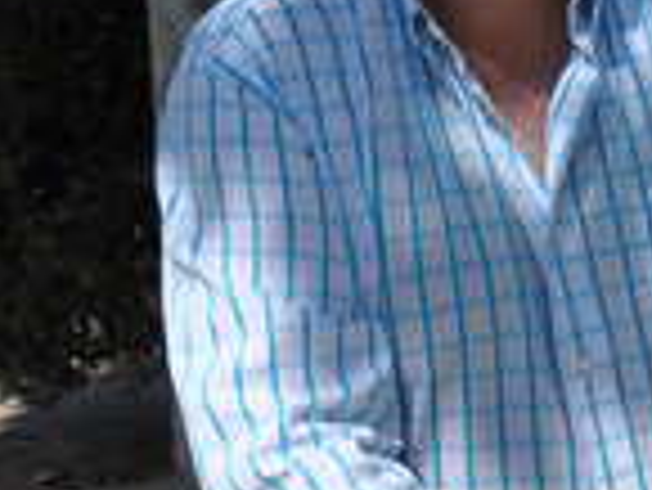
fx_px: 3883
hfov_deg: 9.1
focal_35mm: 206
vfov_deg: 7.2
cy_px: 375
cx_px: 1286
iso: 200
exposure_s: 1/400
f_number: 10
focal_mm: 26
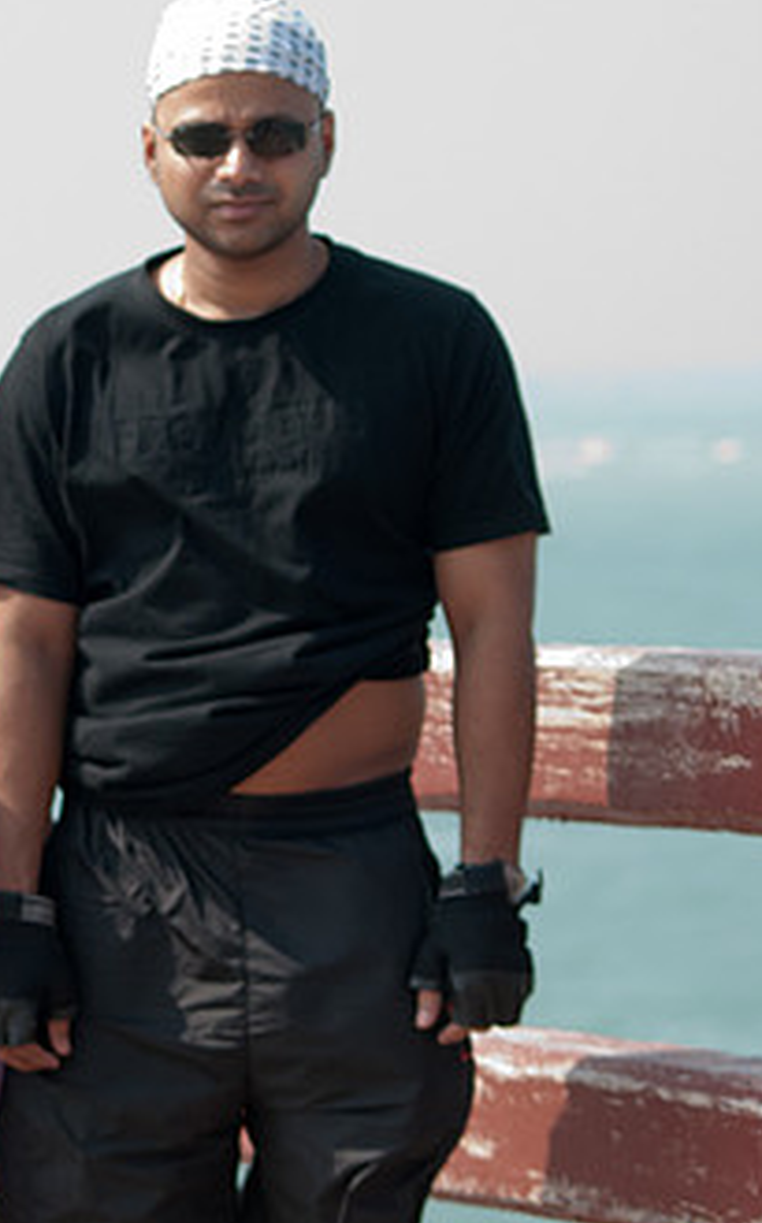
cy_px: 606
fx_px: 6294
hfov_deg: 6.9
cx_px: -15
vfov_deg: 11.1
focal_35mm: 189
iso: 200
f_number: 5.6
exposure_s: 1/500
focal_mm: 70
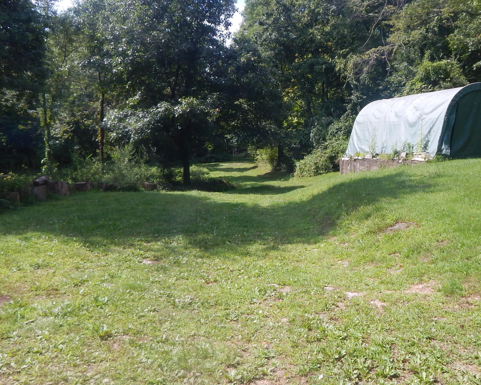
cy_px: 161
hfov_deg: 53.8
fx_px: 470
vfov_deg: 44.4
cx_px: 292
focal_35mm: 33
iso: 125
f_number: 3
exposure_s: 1/800
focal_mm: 4
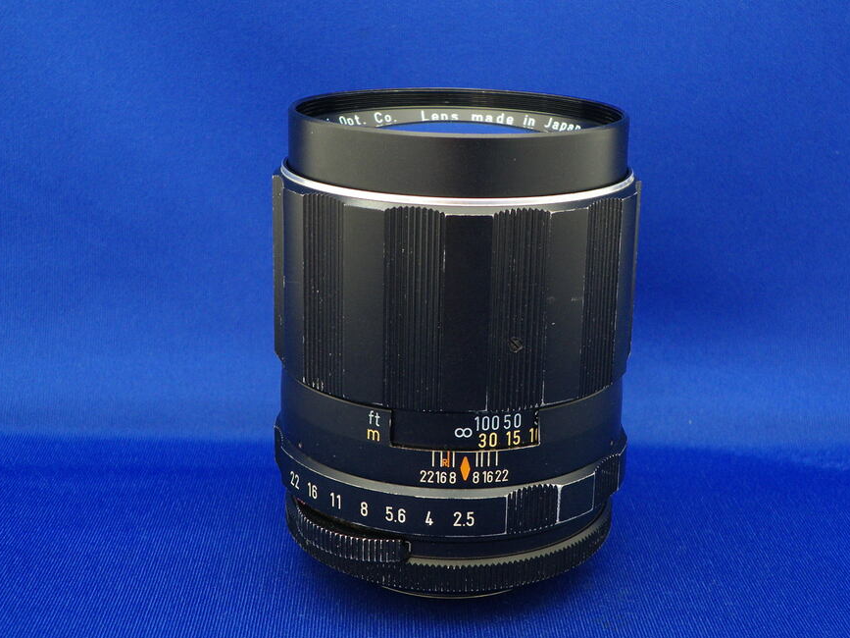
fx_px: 1326
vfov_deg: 27.0
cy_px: 308
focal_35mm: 54
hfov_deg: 35.5
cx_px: 469
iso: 64
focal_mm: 6.9
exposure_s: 1/4
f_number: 3
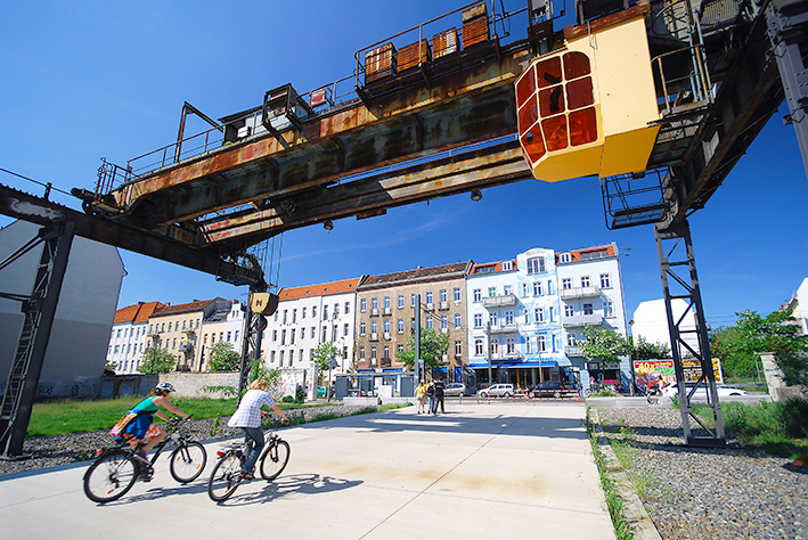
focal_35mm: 15
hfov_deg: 100.3
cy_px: 270
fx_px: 337
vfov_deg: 77.4
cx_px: 404
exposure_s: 1/160
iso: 200
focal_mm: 10
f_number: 6.3
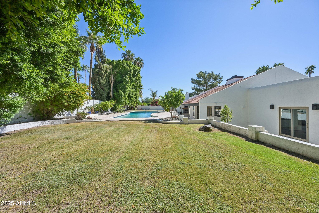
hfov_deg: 104.3
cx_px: 160
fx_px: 124
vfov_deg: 81.2
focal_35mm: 14
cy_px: 106
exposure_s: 1/1600
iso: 500
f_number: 8
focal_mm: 14
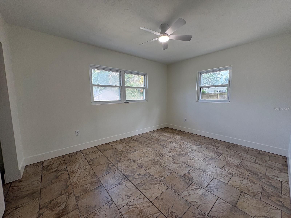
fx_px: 118
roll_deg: +1.2
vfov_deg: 85.7
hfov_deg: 102.1
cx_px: 146
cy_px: 109
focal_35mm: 14
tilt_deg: -5.7
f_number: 2.2
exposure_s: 1/159
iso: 64
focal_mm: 2.22
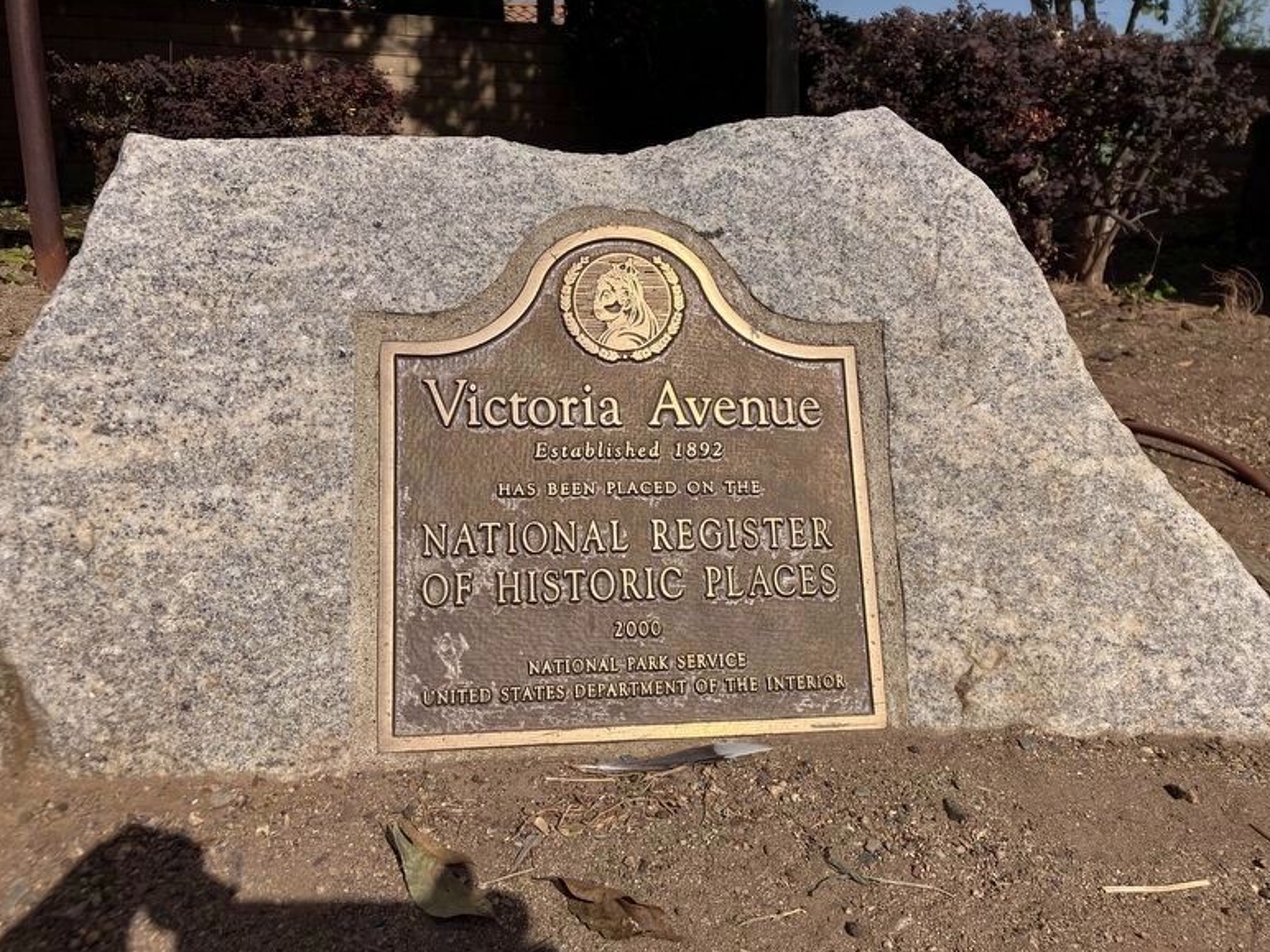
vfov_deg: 48.2
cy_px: 475
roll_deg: -2.0
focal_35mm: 29
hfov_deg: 61.7
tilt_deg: -16.6
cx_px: 647
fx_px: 1064
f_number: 1.8
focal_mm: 3.99
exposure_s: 1/4878
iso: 32
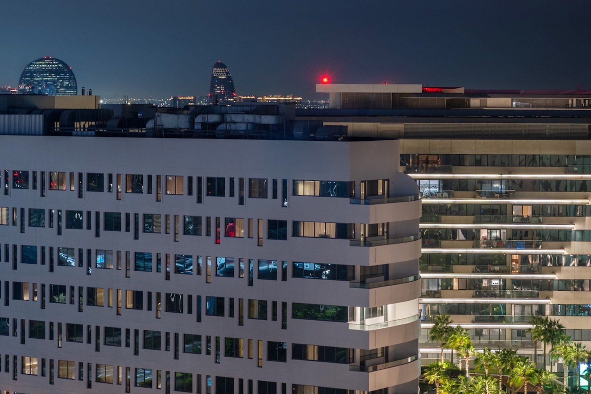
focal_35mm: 113
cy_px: 351
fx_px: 1855
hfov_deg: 18.0
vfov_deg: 12.0
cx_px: 166
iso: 64
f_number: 5.6
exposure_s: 4
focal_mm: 60
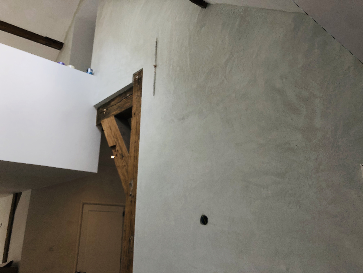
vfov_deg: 49.7
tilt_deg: +16.7
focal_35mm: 28
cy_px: 136
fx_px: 294
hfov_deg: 63.4
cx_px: 182
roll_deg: +0.2
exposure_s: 1/50
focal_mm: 4
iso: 25
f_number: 1.8
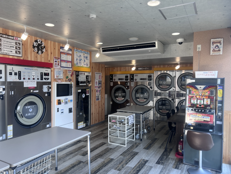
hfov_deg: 67.3
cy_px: 87
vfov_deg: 53.1
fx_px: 174
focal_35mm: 26
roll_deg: -0.4
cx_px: 116
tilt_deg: -1.6
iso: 40
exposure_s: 1/120
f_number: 1.5
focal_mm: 5.7
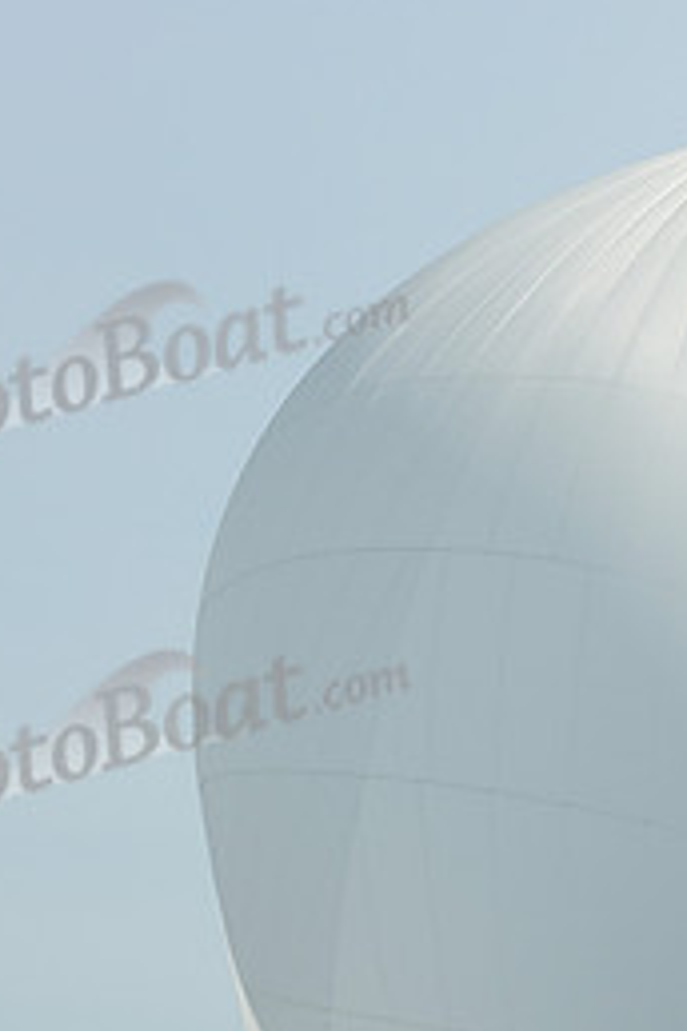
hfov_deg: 7.1
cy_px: 887
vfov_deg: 10.6
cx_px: 617
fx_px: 5524
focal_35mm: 193
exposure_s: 1/1250
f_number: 8
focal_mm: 86
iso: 320
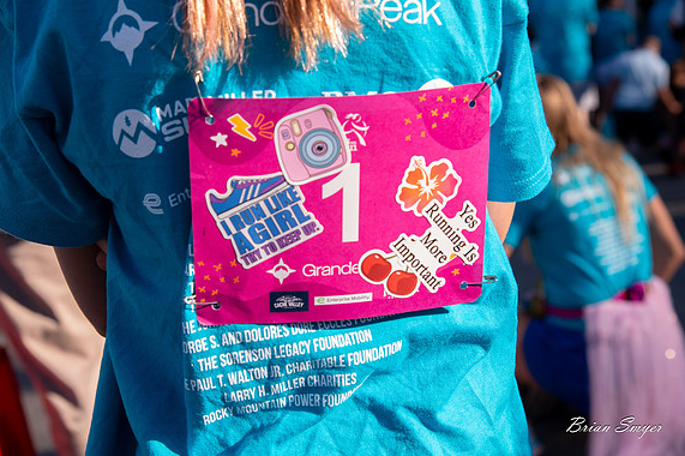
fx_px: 1274
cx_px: 341
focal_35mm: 67
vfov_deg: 20.3
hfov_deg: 30.1
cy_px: 227
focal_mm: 66
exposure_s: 1/640
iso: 500
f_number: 7.1
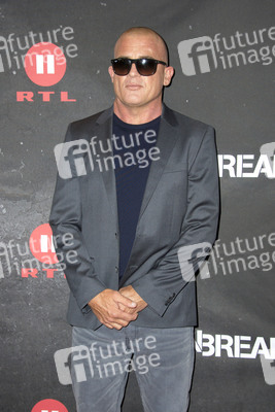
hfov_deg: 26.0
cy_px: 206
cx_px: 138
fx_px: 595
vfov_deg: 38.2
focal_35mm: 52
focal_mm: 52
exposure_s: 1/200
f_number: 5.6
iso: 800
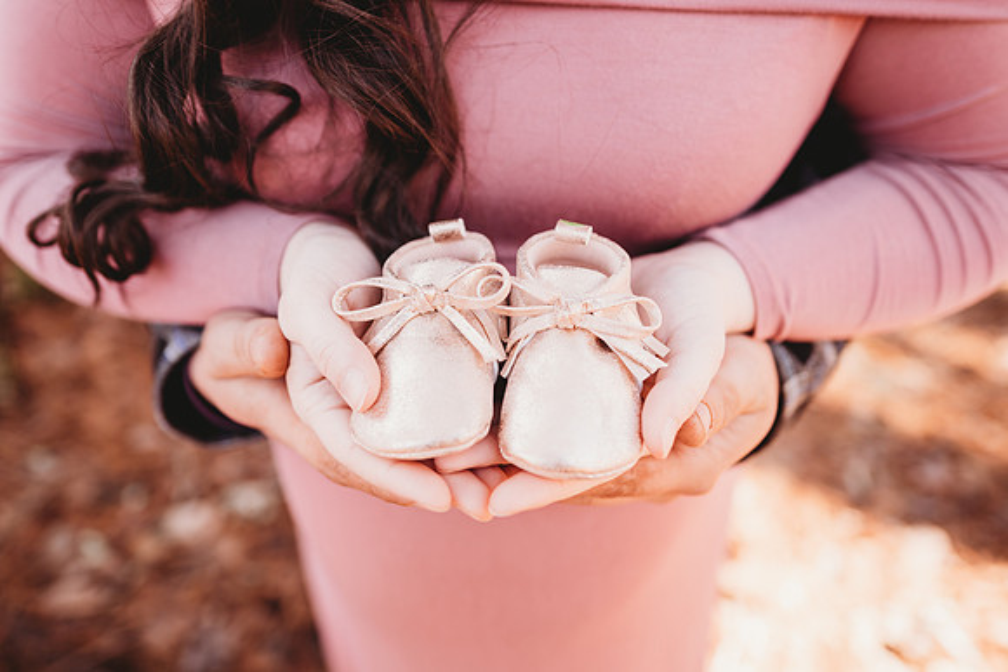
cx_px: 504
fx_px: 672
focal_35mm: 24
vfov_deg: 53.2
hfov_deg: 73.7
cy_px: 336
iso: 100
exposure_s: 1/160
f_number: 2.2
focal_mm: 24
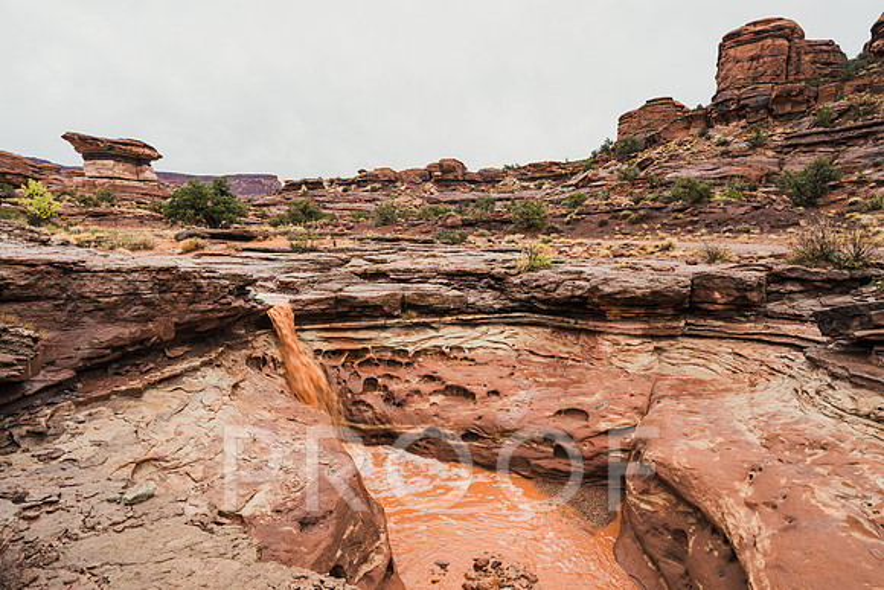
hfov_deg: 83.2
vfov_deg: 61.3
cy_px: 295
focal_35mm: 20
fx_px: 498
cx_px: 442
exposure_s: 1/30
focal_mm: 20
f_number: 16
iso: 400
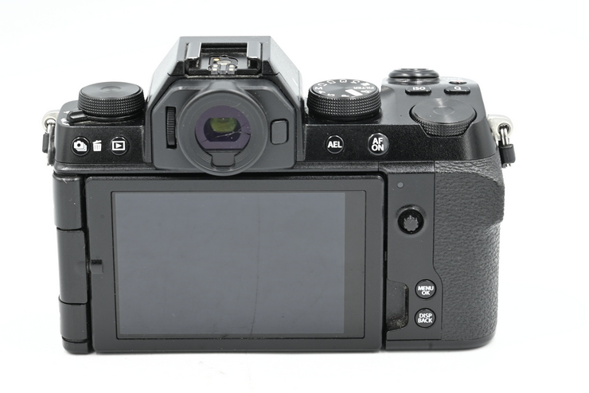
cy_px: 184
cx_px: 285
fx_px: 1702
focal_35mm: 104
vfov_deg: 13.2
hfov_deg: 19.6
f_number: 14
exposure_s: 1/6
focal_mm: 77
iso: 100
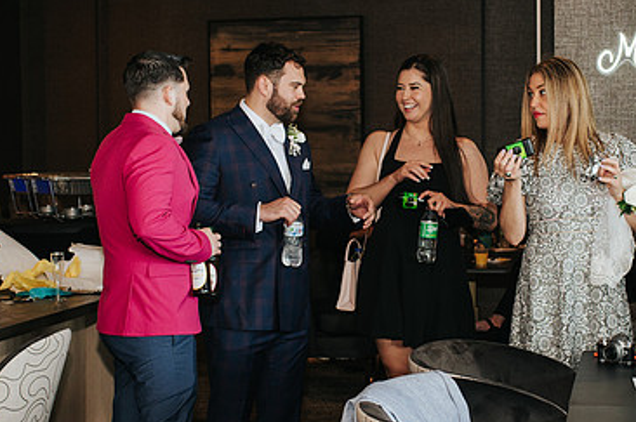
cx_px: 347
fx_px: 1306
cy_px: 244
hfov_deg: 27.4
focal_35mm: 74
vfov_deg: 18.4
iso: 1000
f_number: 3.5
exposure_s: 1/200
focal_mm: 35
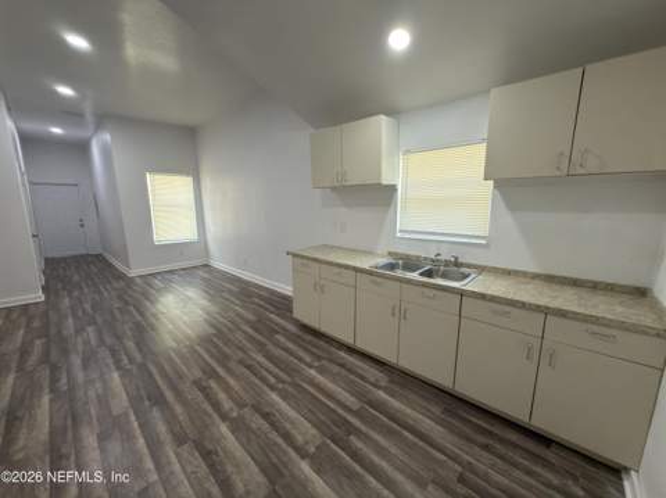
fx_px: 269
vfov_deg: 85.6
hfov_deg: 102.1
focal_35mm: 14
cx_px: 333
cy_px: 249
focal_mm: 2.22
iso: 100
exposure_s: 1/30
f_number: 2.2
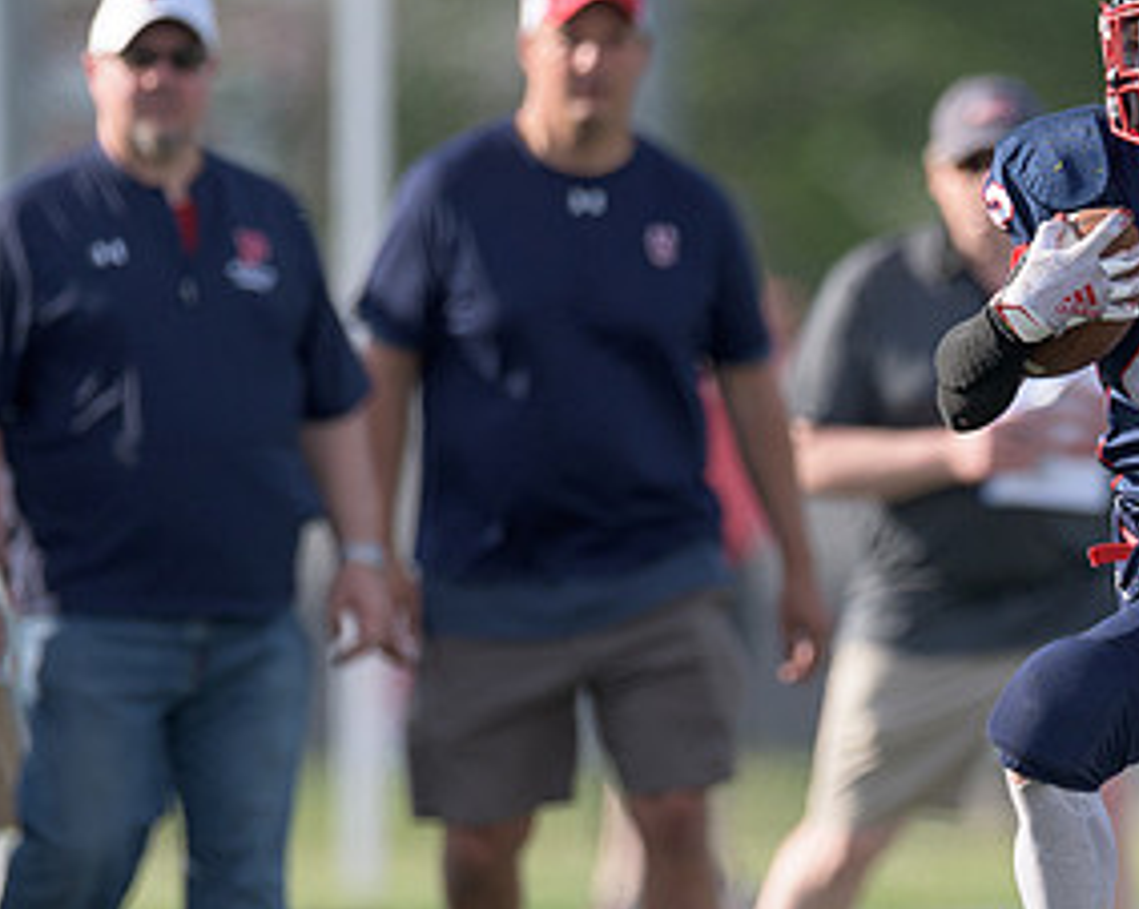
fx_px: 51642
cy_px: 570
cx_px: 1279
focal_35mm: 1533
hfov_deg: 1.3
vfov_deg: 1.0
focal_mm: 500
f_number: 4
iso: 320
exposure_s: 1/2000
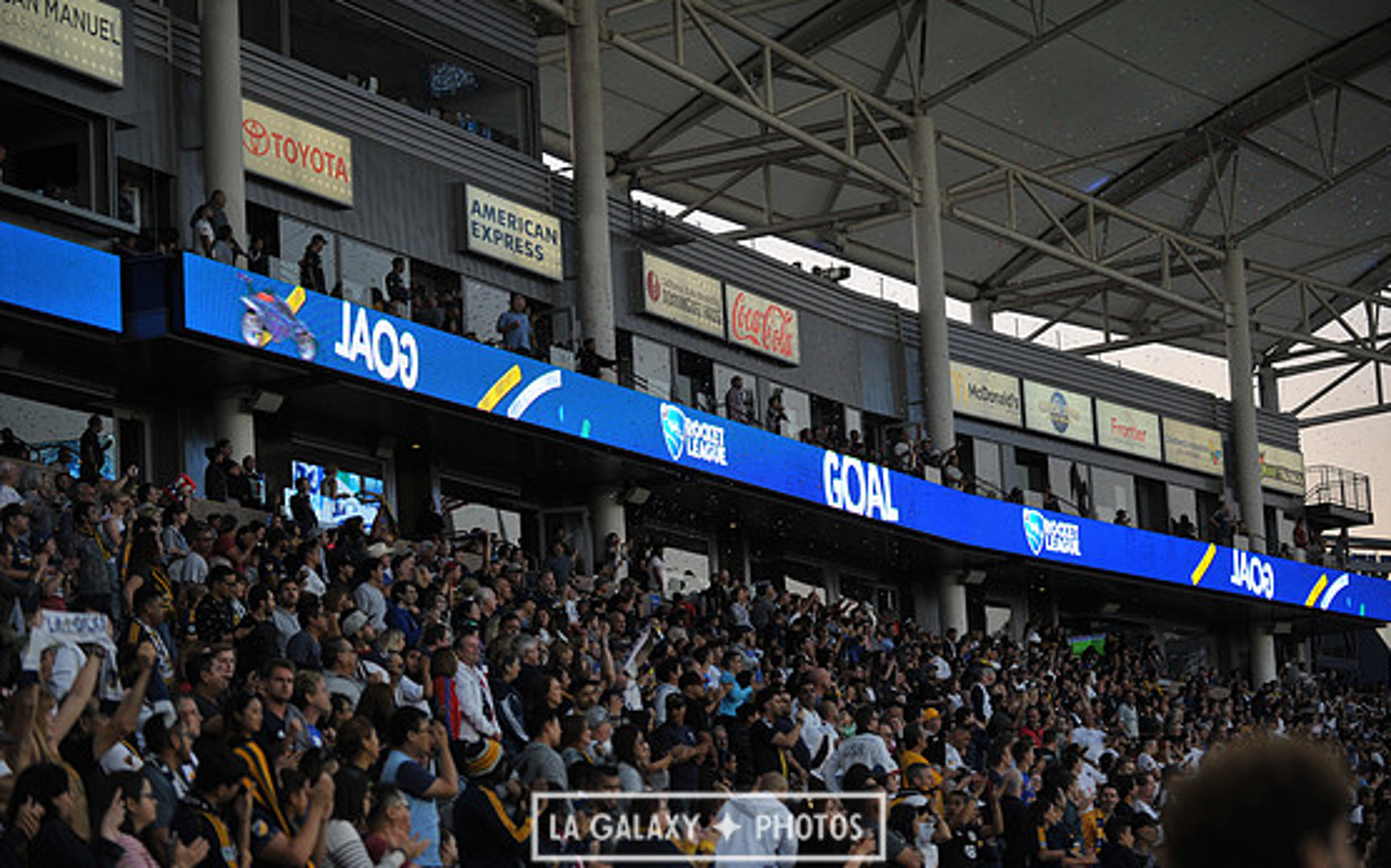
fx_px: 3827
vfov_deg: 12.9
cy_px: 450
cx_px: 708
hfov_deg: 20.6
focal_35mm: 101
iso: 640
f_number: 2.8
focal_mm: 95
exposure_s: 1/1000
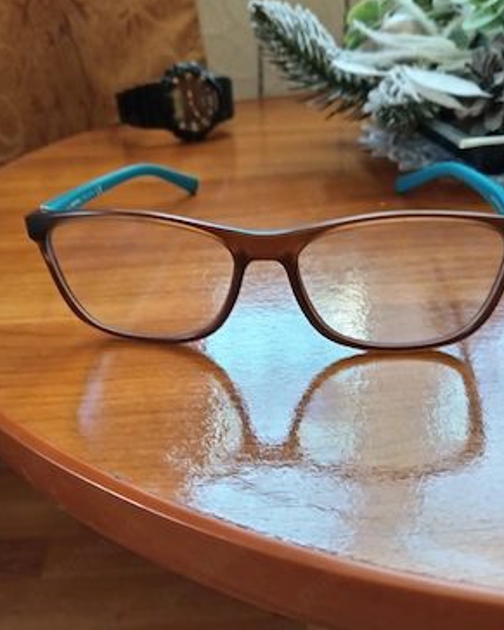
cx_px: 253
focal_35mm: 29
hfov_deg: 50.0
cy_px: 312
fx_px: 541
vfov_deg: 60.5
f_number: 1.8
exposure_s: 1/25
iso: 590
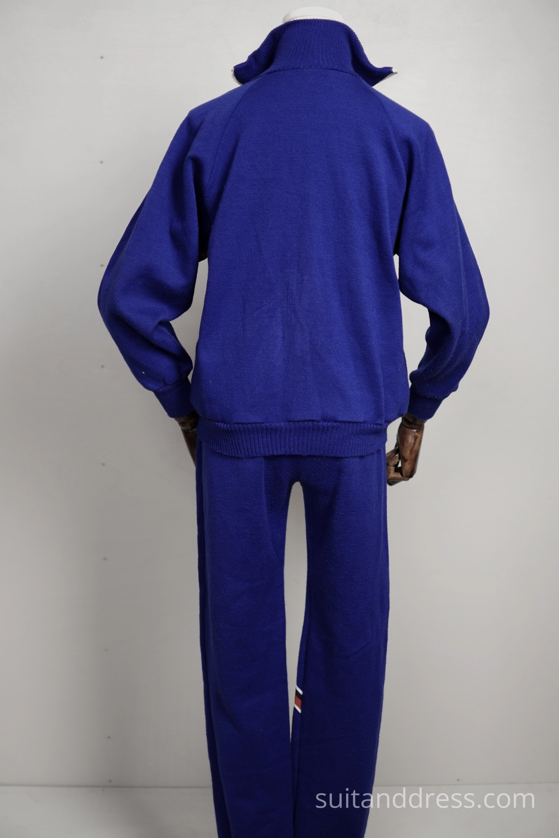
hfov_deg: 28.1
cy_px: 419
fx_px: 1118
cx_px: 280
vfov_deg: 41.1
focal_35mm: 48
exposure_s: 1/160
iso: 250
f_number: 1.8
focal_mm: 32
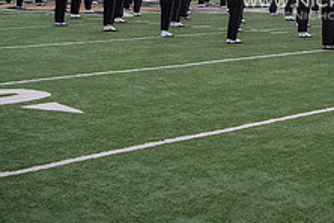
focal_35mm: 94
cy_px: -52
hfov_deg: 20.9
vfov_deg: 14.1
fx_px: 872
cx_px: 346
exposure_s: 1/500
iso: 100
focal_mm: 36
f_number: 3.5
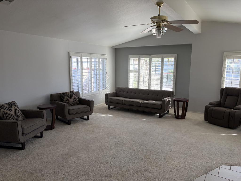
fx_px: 181
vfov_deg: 53.1
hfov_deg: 67.3
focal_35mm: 26
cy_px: 90
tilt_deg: -7.8
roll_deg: +1.5
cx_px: 120
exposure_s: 1/228
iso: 125
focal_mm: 5.96
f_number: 1.6
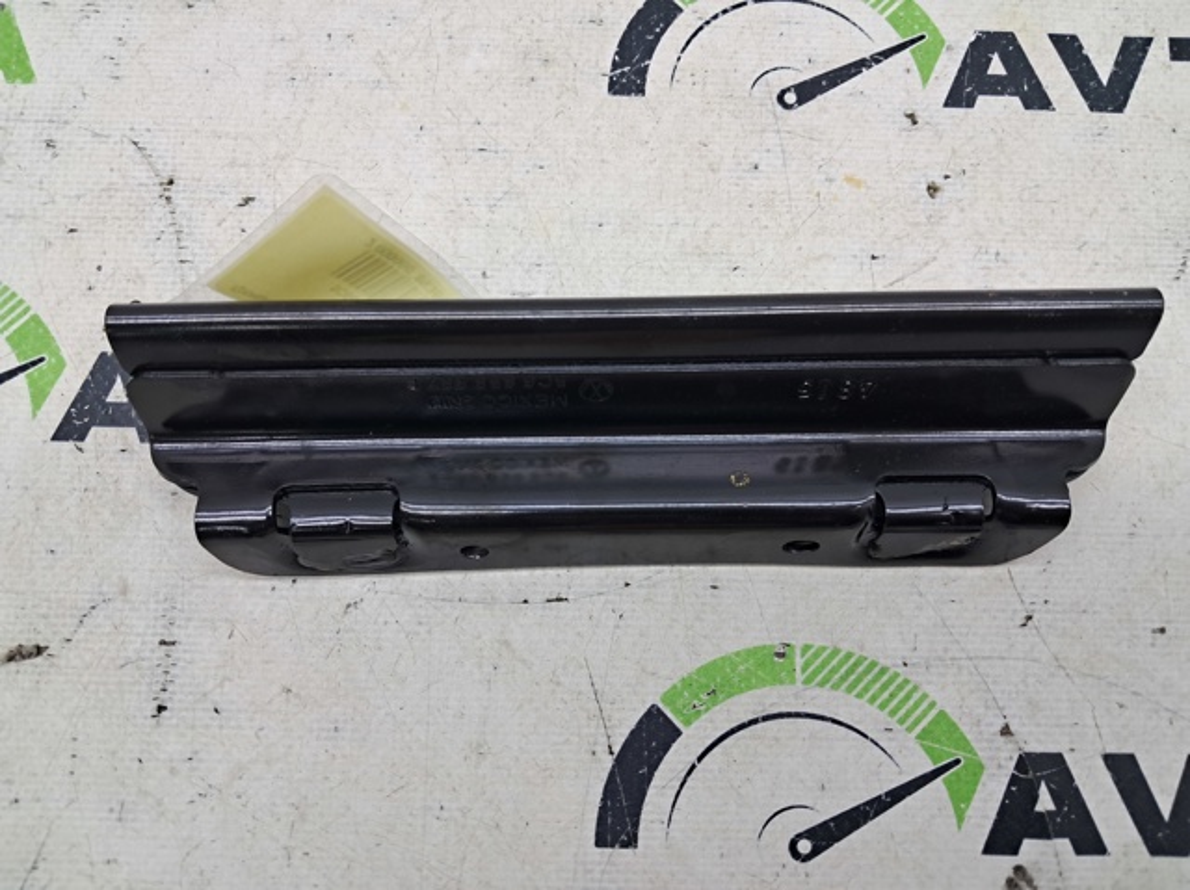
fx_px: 927
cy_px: 445
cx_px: 595
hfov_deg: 65.4
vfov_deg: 51.3
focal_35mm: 27
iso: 64
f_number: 1.8
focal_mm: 4
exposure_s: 1/100
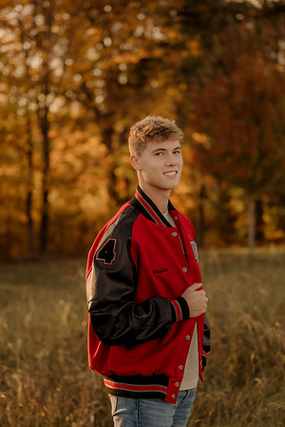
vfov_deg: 27.0
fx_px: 891
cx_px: 142
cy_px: 214
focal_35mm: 75
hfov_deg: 18.2
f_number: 1.8
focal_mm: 50
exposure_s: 1/1000
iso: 250
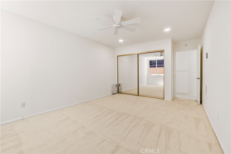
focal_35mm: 15
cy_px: 77
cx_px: 116
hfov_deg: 100.4
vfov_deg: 77.3
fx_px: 96
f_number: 8
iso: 400
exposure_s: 1/40
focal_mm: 10
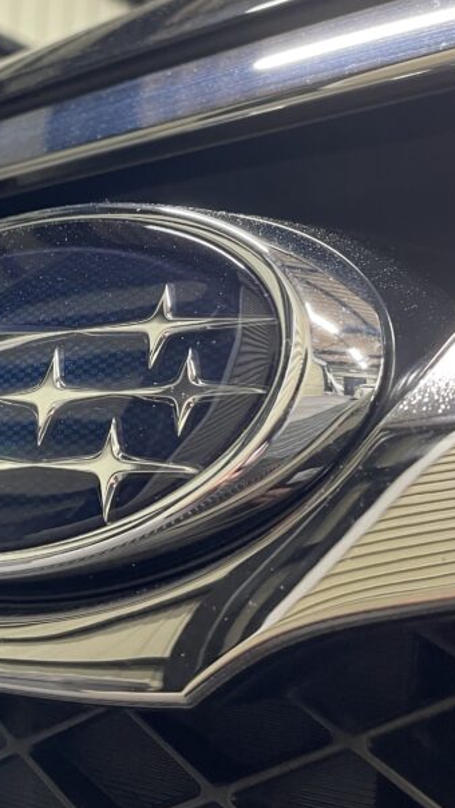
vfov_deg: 42.2
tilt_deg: +13.2
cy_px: 257
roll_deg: -2.4
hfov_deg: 24.7
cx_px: 130
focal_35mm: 48
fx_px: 1029
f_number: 1.6
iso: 200
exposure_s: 1/60
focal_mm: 4.2
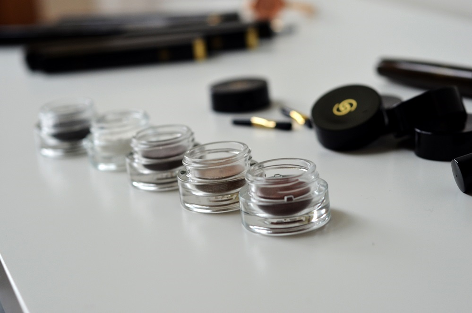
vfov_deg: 18.1
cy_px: 156
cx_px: 236
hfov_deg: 27.0
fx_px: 981
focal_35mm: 75
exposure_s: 1/60
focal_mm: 50
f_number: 3.5
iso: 400
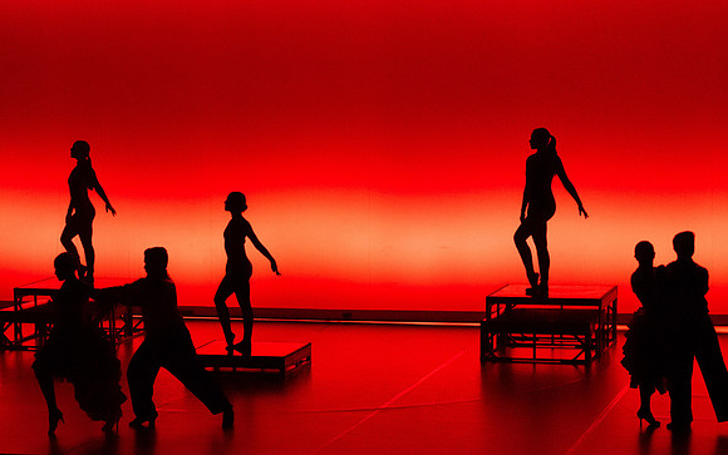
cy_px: 300
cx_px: 178
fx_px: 2145
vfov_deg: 12.1
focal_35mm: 108
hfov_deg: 19.1
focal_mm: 70
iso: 6400
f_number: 2.8
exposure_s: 1/125
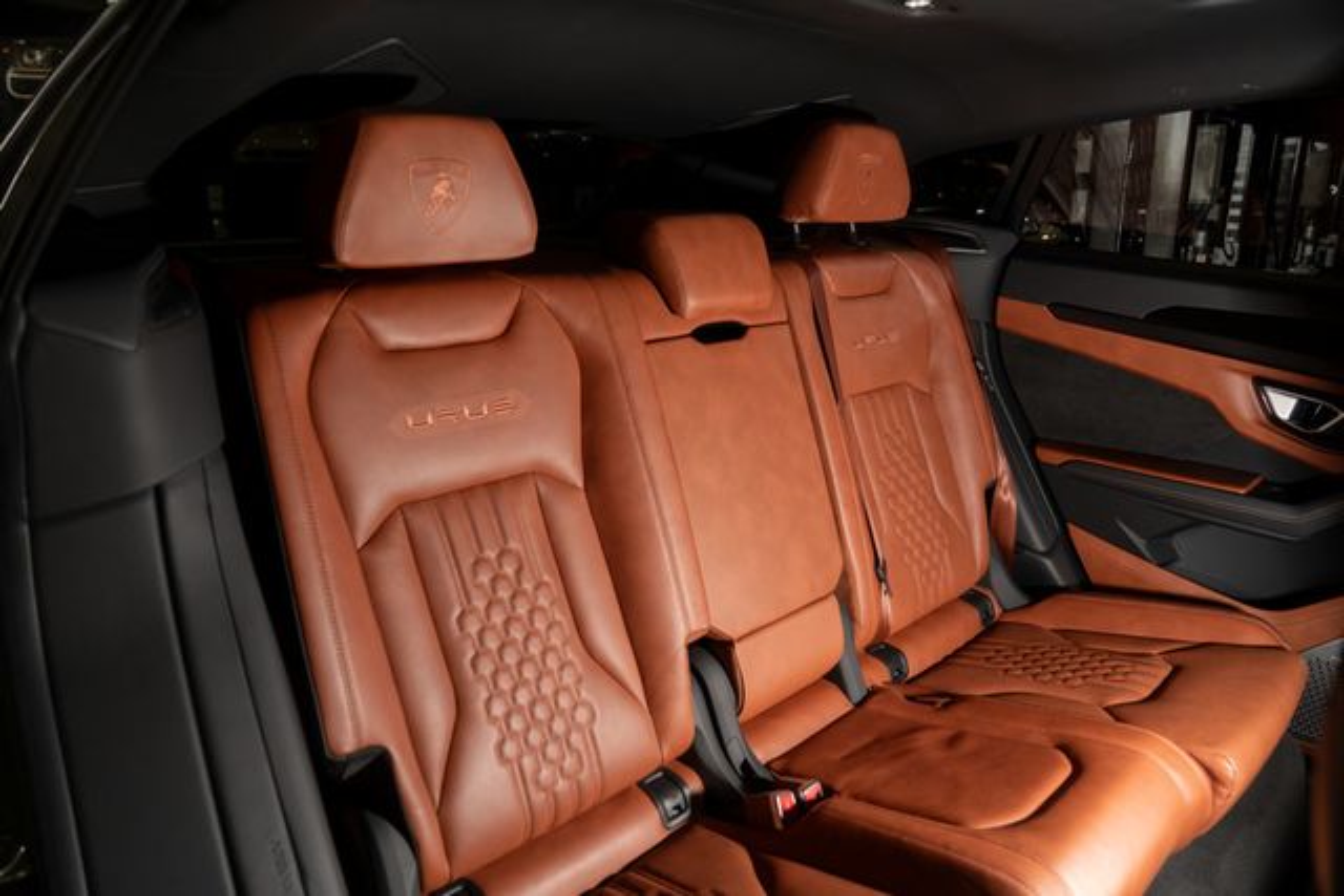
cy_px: 448
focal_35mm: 24
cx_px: 672
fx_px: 896
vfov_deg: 53.2
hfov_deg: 73.7
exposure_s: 1/50
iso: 400
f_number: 3.5
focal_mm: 24
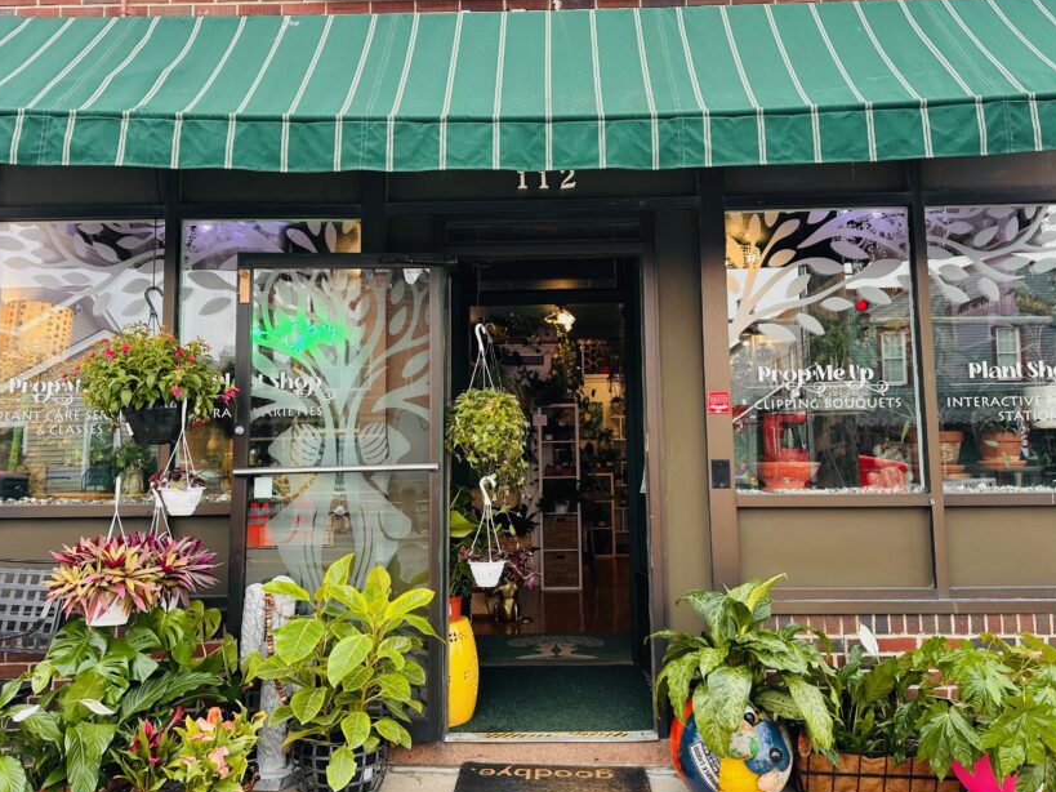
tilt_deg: +6.1
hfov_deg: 60.0
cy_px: 377
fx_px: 915
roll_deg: +1.0
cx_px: 536
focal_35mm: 30
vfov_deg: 46.8
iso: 64
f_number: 1.78
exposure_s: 1/139
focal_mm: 6.86
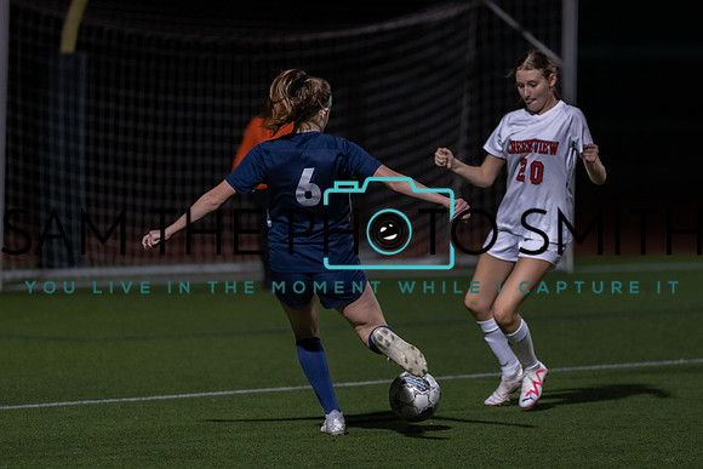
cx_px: 353
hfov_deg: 8.5
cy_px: 214
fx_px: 4737
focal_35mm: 243
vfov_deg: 5.7
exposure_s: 1/1000
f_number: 2.8
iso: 4000
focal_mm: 200
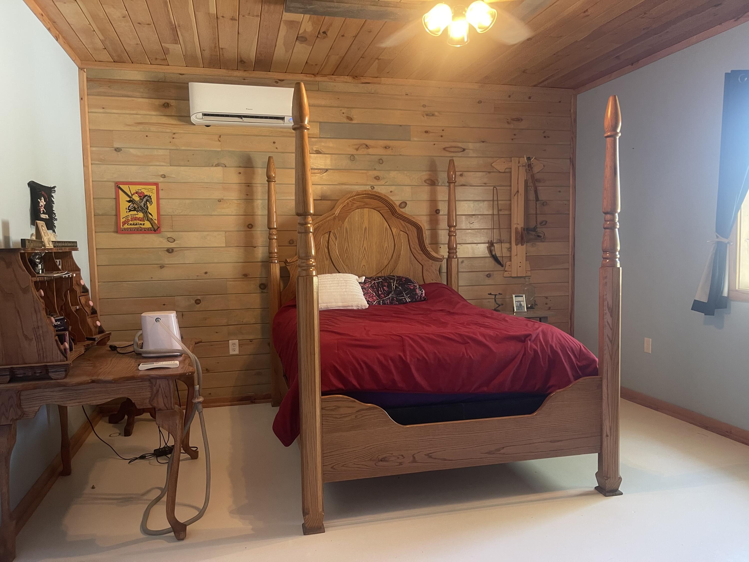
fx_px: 541
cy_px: 281
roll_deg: +0.5
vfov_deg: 54.9
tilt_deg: -3.7
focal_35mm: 25
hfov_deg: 69.4
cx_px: 374
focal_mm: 5.1
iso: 200
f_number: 1.6
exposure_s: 1/60
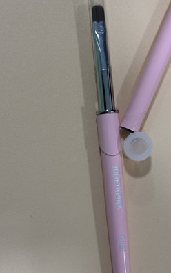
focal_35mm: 74
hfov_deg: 17.5
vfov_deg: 27.8
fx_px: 552
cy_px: 148
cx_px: 126
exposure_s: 1/50
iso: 100
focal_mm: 5.96
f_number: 1.6
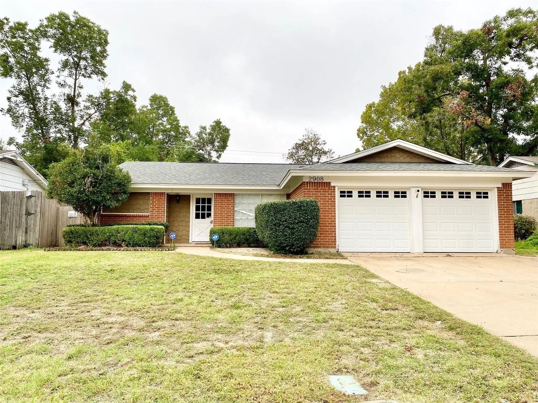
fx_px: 404
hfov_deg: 67.3
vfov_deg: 53.1
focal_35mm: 26
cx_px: 269
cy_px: 202
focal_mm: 4.25
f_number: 1.8
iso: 32
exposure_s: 1/454
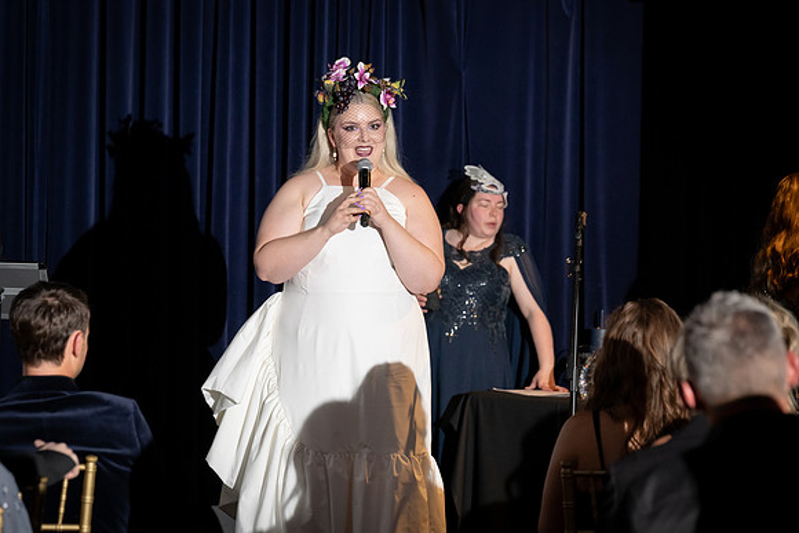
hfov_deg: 13.7
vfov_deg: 9.2
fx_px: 3330
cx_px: 400
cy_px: 266
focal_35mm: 150
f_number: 5
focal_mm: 150
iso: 2500
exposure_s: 1/200
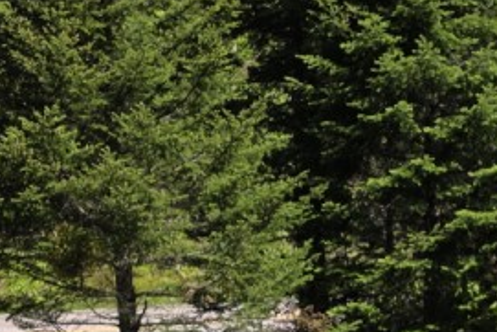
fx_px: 1464
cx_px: 627
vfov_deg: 11.8
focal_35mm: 106
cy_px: 616
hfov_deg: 18.1
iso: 80
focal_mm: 6.3
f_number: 1.7
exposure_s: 1/3381
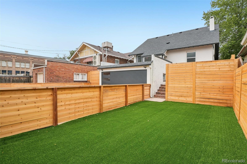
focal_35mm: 16
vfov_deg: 72.0
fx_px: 113
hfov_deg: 95.0
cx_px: 124
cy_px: 82
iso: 100
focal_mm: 11
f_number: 8
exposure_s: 1/350
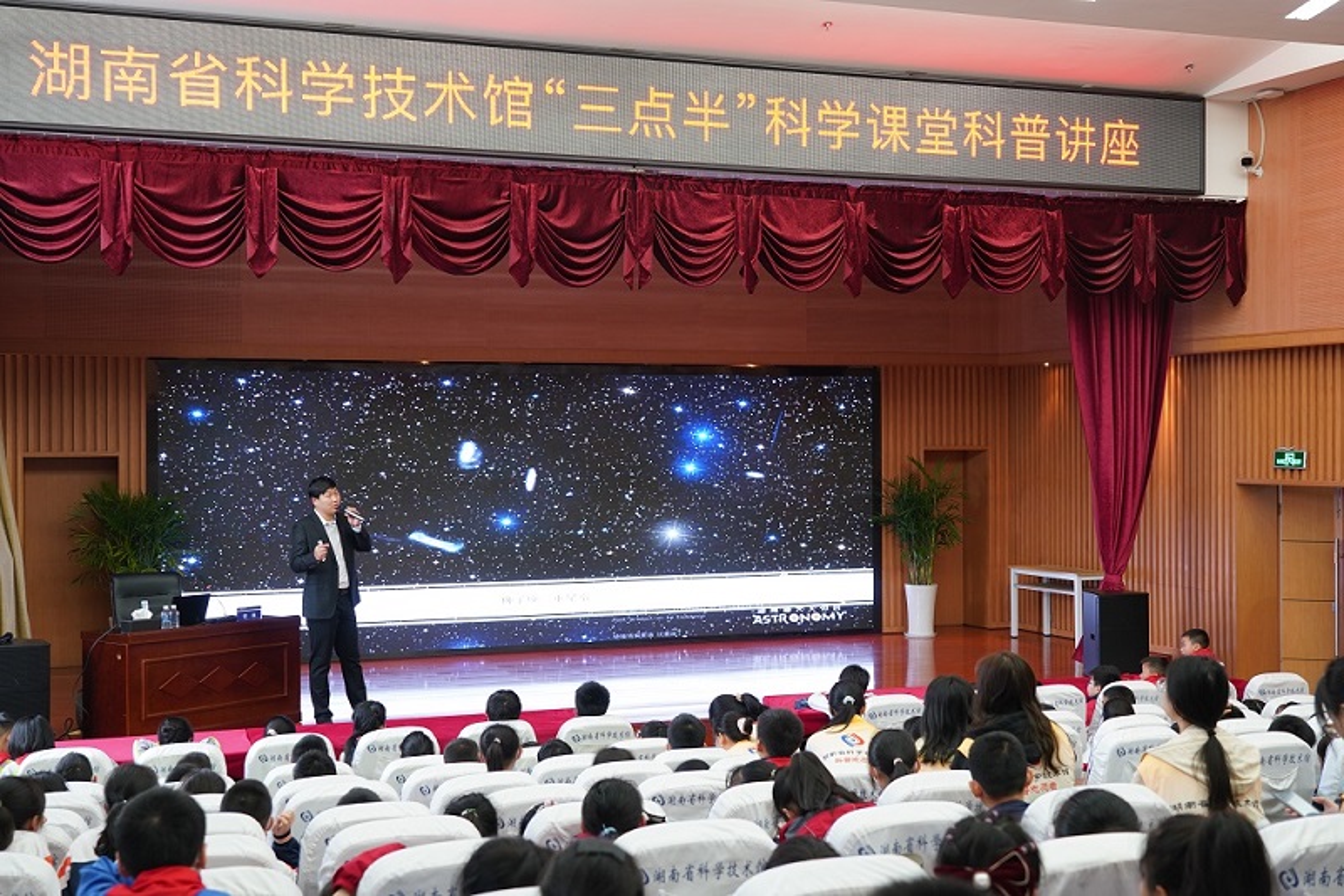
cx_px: 672
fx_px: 1568
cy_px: 448
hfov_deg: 46.4
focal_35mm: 42
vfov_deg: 31.9
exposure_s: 1/15
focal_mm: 42
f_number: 5
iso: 500
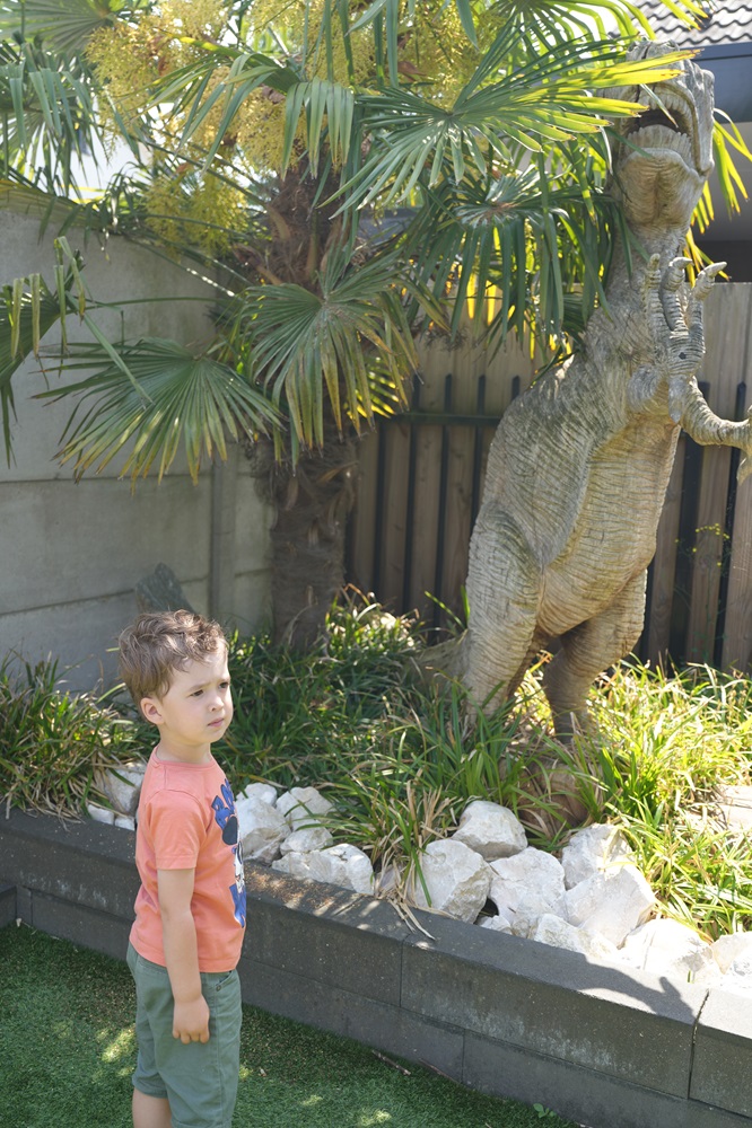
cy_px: 564
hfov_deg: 37.8
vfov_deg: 54.5
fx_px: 1097
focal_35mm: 35
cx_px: 376
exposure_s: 1/160
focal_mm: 35
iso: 100
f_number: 4
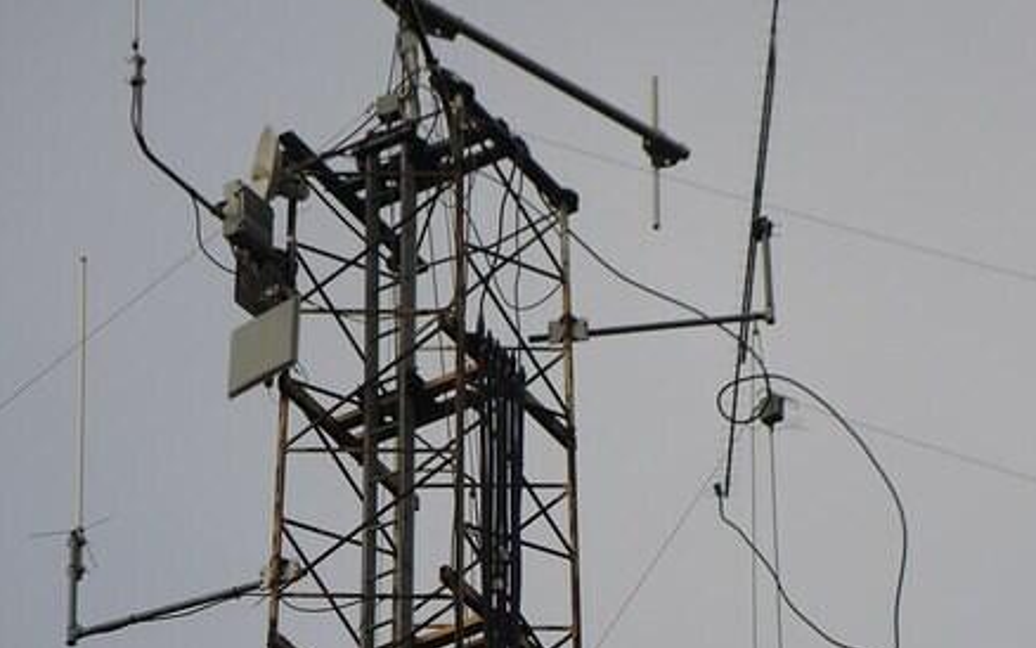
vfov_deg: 4.2
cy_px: 435
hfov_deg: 6.8
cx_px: 676
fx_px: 8755
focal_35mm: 310
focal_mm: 42.8
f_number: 4
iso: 80
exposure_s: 1/640
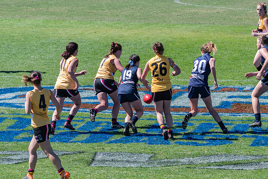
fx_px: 3051
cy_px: 85
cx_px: 127
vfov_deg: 3.4
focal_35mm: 410
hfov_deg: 5.0
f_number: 11
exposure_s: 1/1000
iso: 800
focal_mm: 260
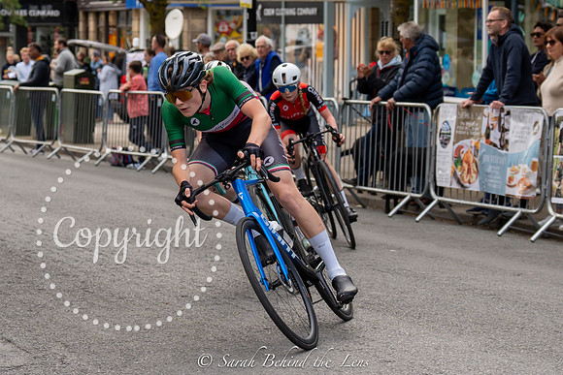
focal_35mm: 125
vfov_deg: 11.0
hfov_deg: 16.4
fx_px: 1954
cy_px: 106
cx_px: 211
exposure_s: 1/1000
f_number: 4
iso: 400
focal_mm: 70
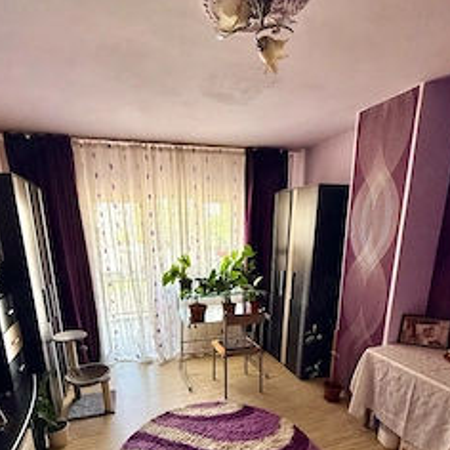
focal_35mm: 21
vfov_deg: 69.1
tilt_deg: -14.1
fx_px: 309
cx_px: 214
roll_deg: +1.0
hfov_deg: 72.1
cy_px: 317
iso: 160
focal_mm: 2.22
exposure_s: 1/99
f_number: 2.2
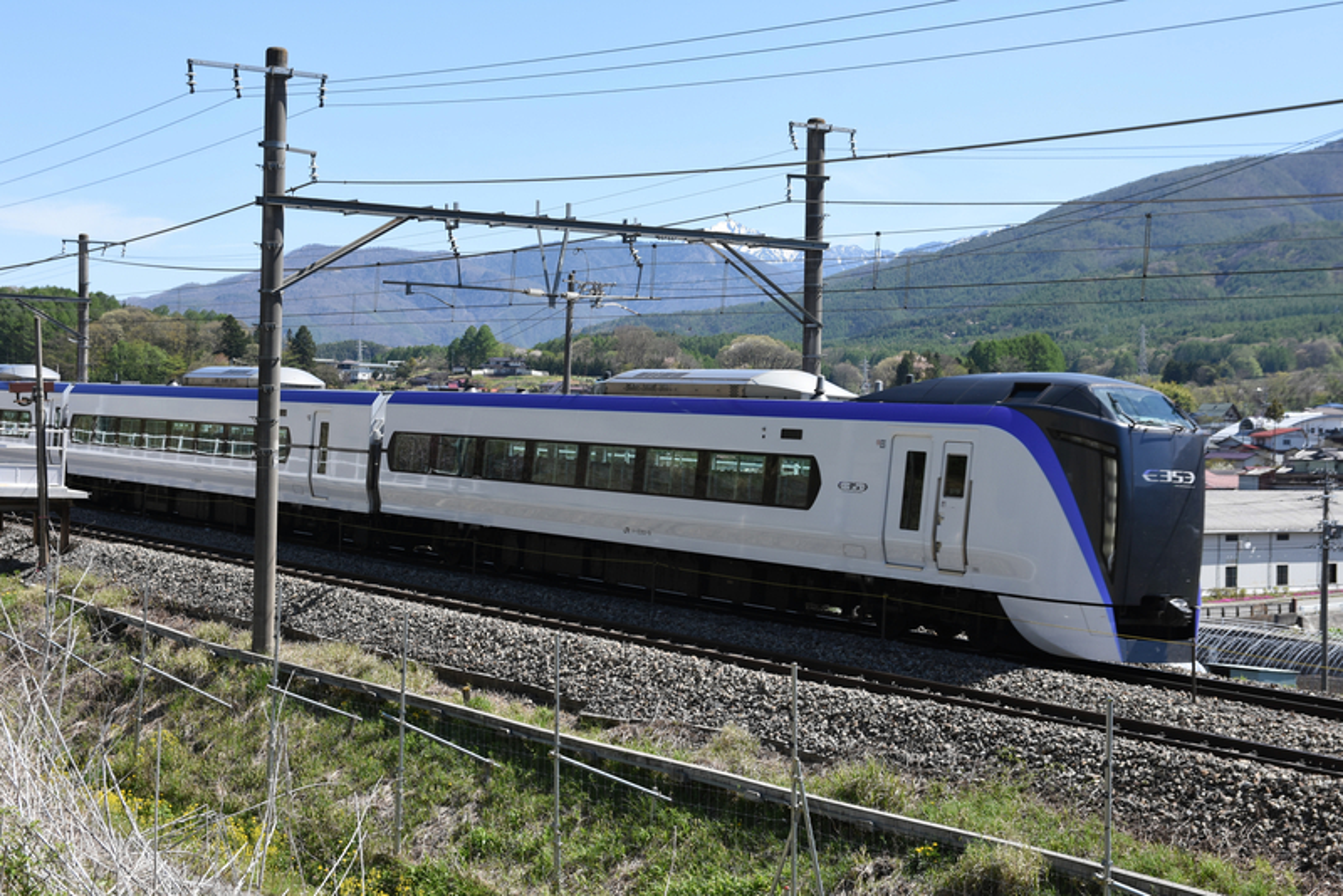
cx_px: 672
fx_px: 2127
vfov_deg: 23.8
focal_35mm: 57
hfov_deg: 35.0
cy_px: 448
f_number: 5.6
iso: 250
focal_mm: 38
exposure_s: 1/800
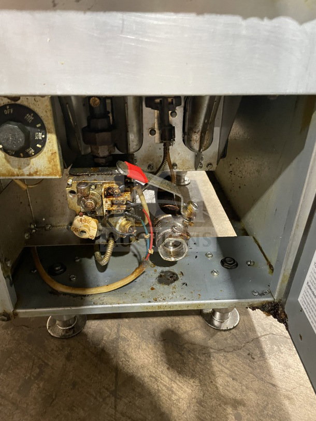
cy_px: 210
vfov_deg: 67.3
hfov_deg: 53.1
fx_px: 316
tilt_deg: -28.6
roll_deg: +0.8
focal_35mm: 26
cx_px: 158
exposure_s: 1/40
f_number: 1.6
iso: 500
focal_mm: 4.2
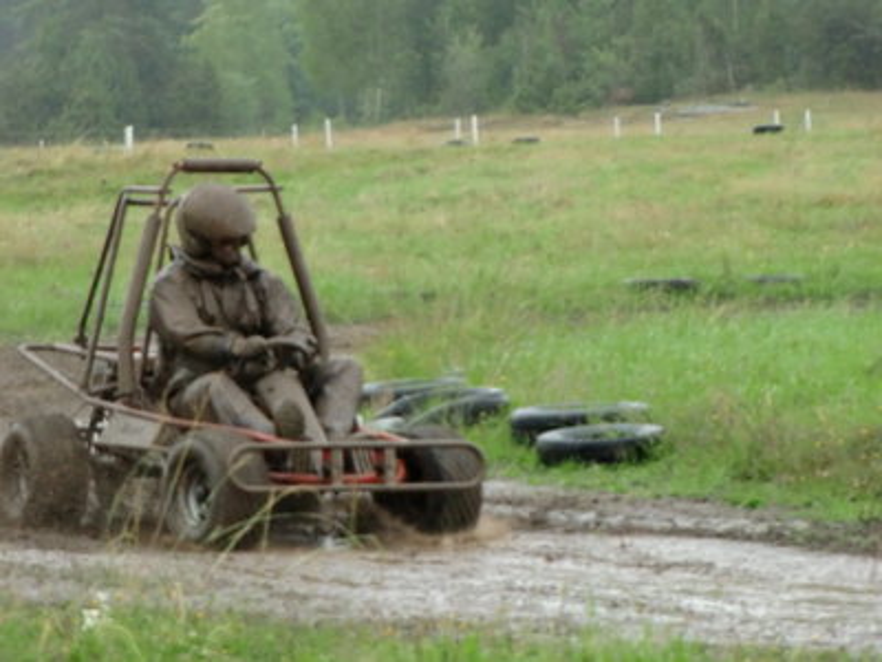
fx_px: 5070
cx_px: 441
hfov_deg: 9.9
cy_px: 331
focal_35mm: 199
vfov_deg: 7.5
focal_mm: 35.7
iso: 400
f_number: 5.2
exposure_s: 1/200
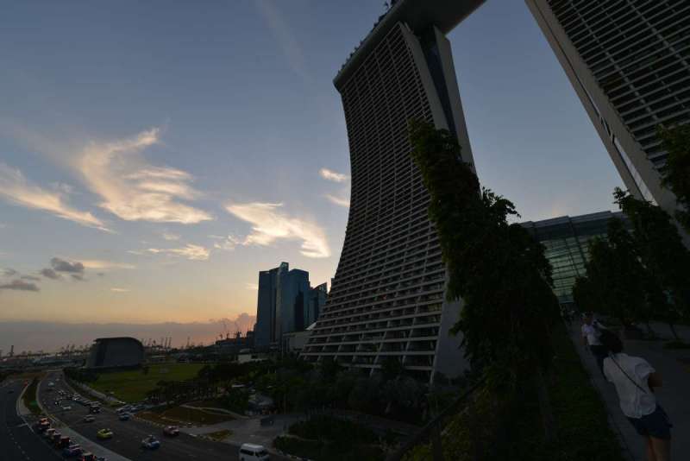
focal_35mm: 14
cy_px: 230
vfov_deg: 81.3
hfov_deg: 104.2
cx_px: 345
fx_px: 268
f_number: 5.6
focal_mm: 14
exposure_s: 1/125
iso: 100
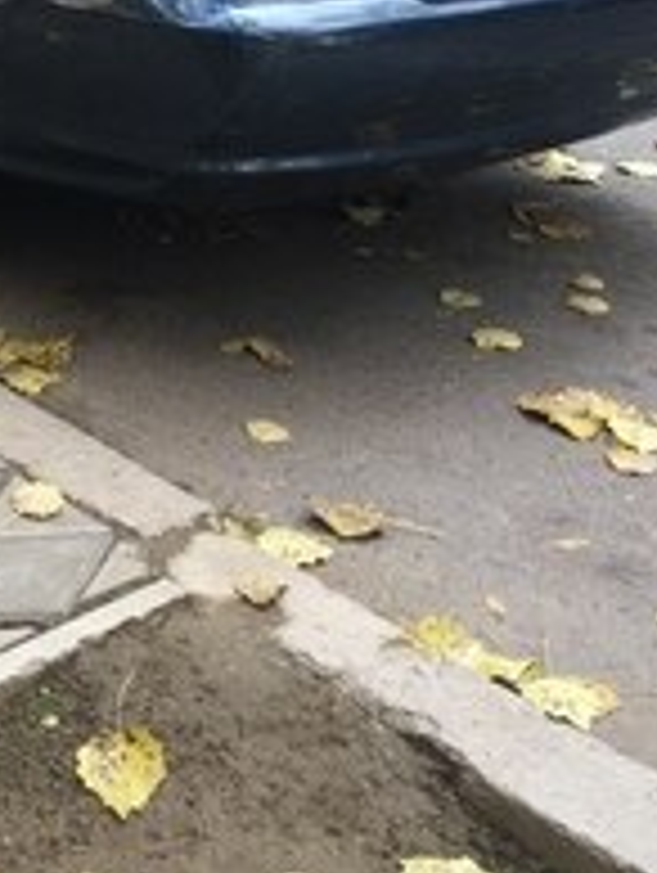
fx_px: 1869
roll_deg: -2.7
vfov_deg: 24.8
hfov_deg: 19.4
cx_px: 14
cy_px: -45
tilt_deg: -11.0
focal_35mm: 74
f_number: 2.2
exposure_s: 1/100
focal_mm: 4.15
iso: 32
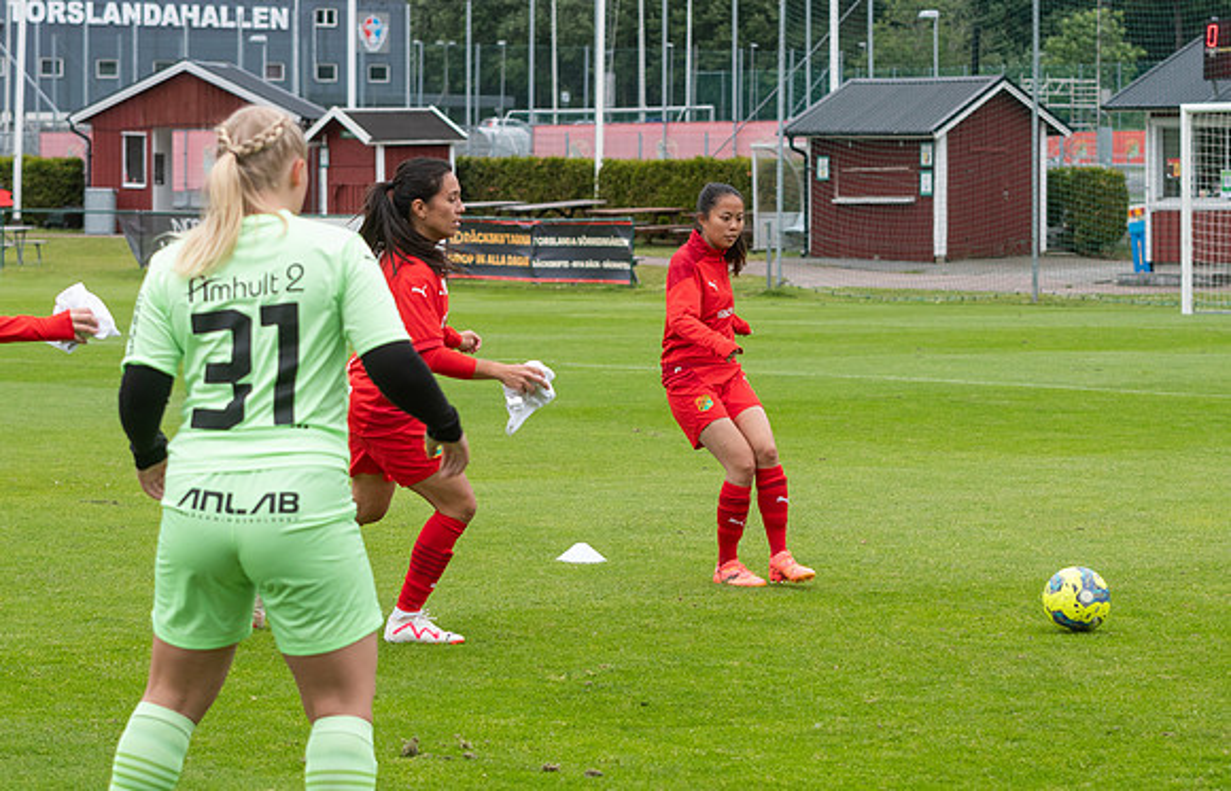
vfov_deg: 10.8
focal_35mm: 124
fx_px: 4186
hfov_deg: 16.7
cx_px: 718
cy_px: 313
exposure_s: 1/1000
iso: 400
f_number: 5
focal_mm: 70
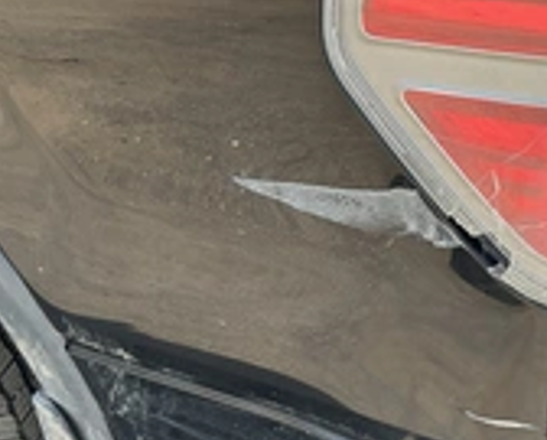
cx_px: 303
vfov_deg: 23.2
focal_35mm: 65
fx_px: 1054
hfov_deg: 29.1
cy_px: 352
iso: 20
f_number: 1.8
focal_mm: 3
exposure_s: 1/165
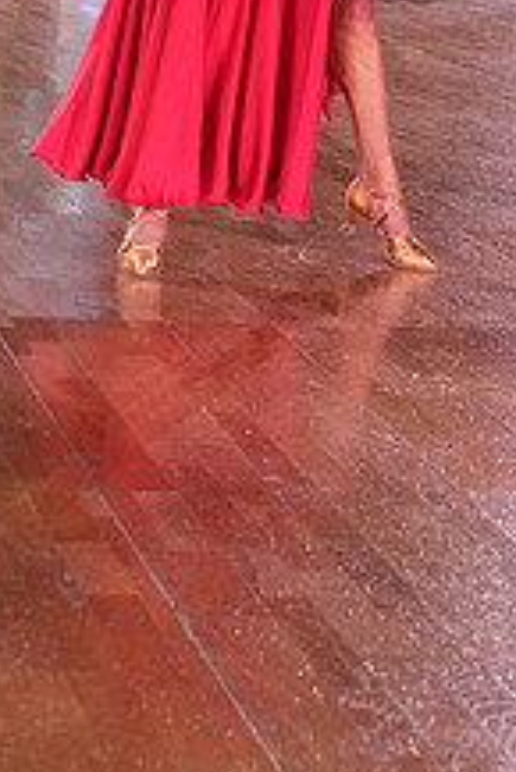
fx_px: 2640
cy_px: -164
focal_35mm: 123
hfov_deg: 10.9
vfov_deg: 16.0
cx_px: 642
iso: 2000
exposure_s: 1/200
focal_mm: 46
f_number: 5
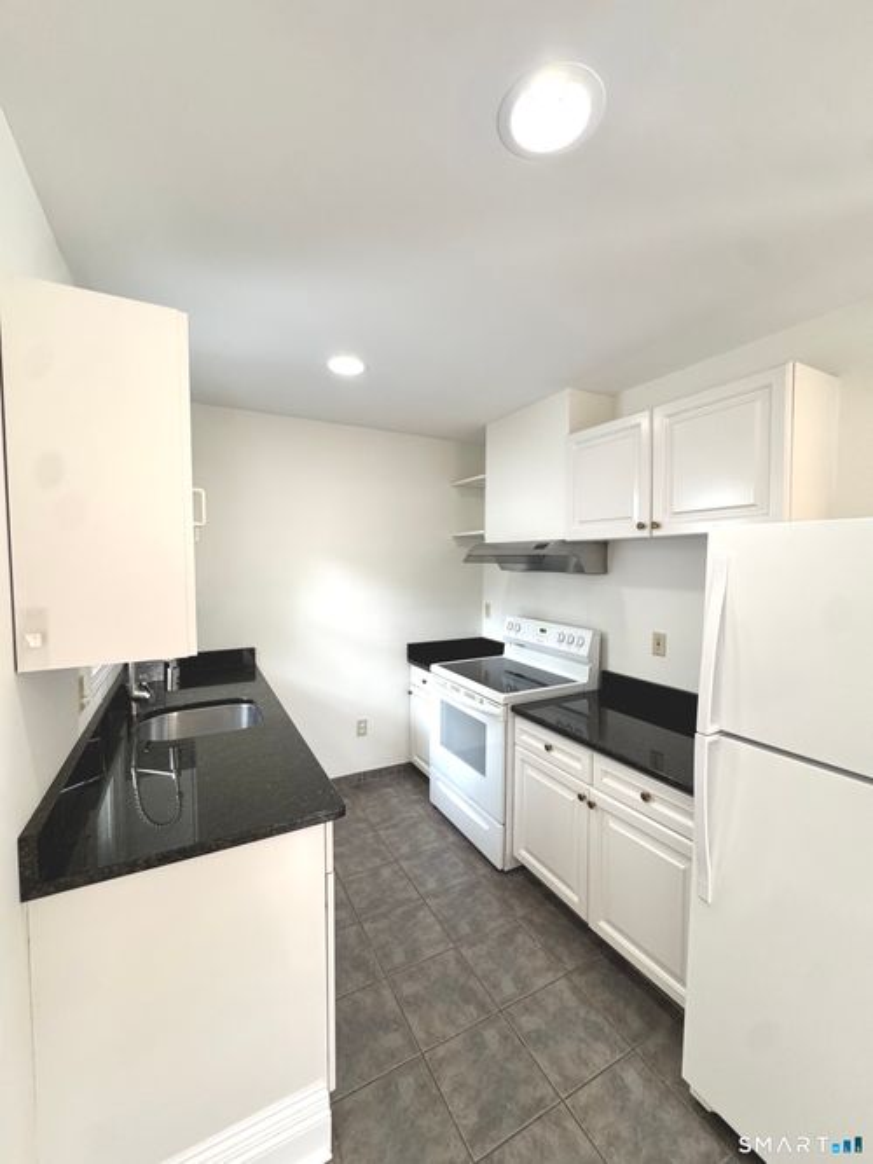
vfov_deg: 102.1
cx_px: 436
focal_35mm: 14
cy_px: 582
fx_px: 471
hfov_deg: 85.7
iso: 320
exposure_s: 1/120
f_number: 2.2
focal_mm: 2.22
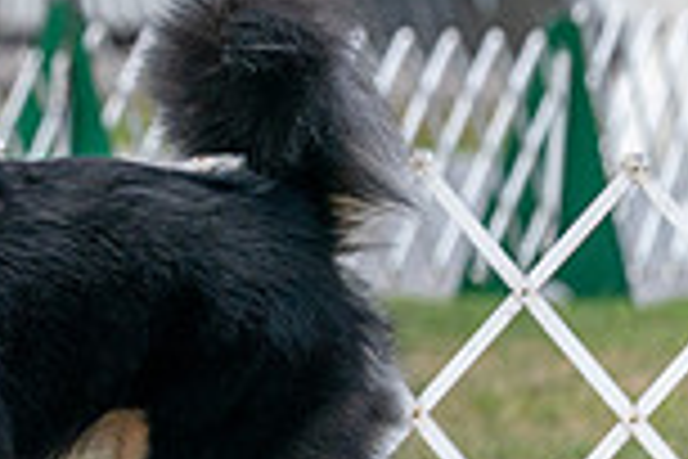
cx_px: -564
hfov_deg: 2.7
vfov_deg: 1.8
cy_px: -58
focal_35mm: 769
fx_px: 14695
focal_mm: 174
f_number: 4
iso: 400
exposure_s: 1/2000
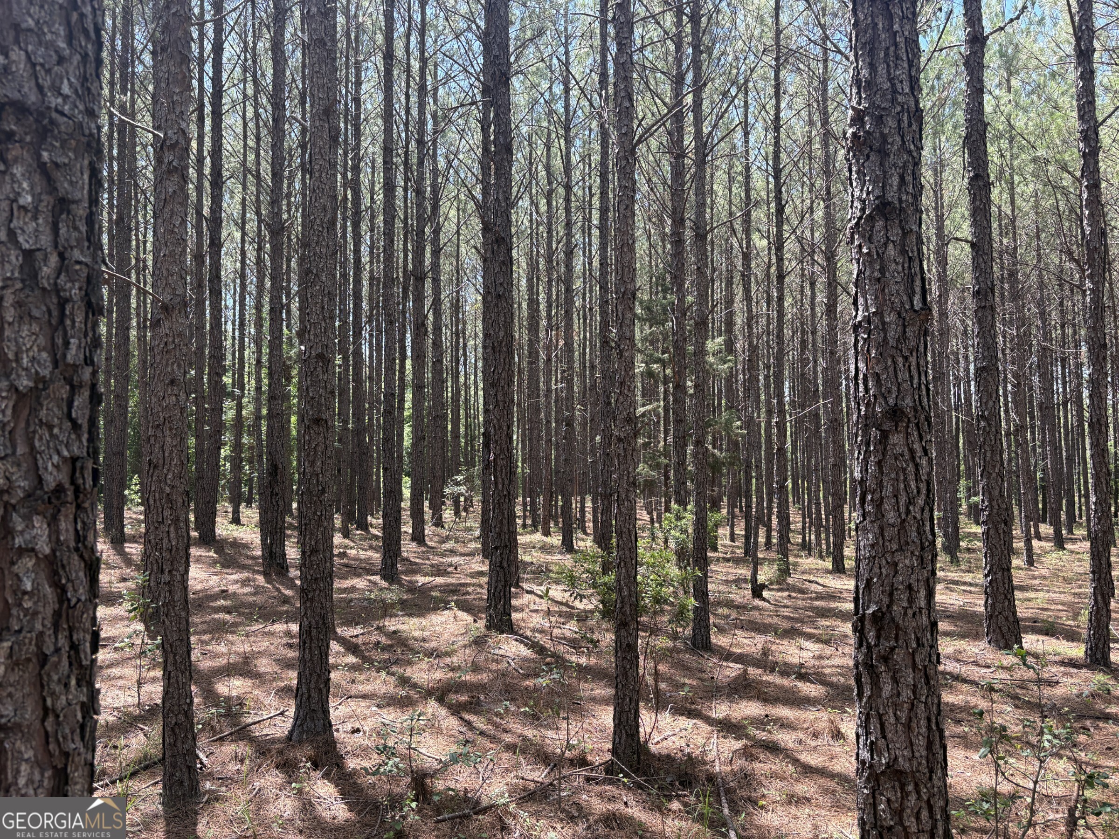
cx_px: 560
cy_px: 420
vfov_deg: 53.1
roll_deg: +0.7
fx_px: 840
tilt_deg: +4.5
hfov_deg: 67.3
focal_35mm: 26
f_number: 1.6
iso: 40
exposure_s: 1/296
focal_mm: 5.96
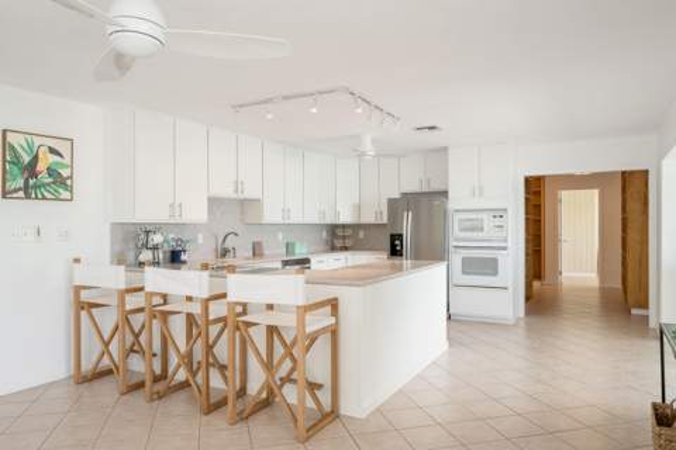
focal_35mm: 24
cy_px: 225
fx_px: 451
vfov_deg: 53.1
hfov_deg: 73.7
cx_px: 338
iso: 500
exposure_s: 1/50
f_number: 8
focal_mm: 24
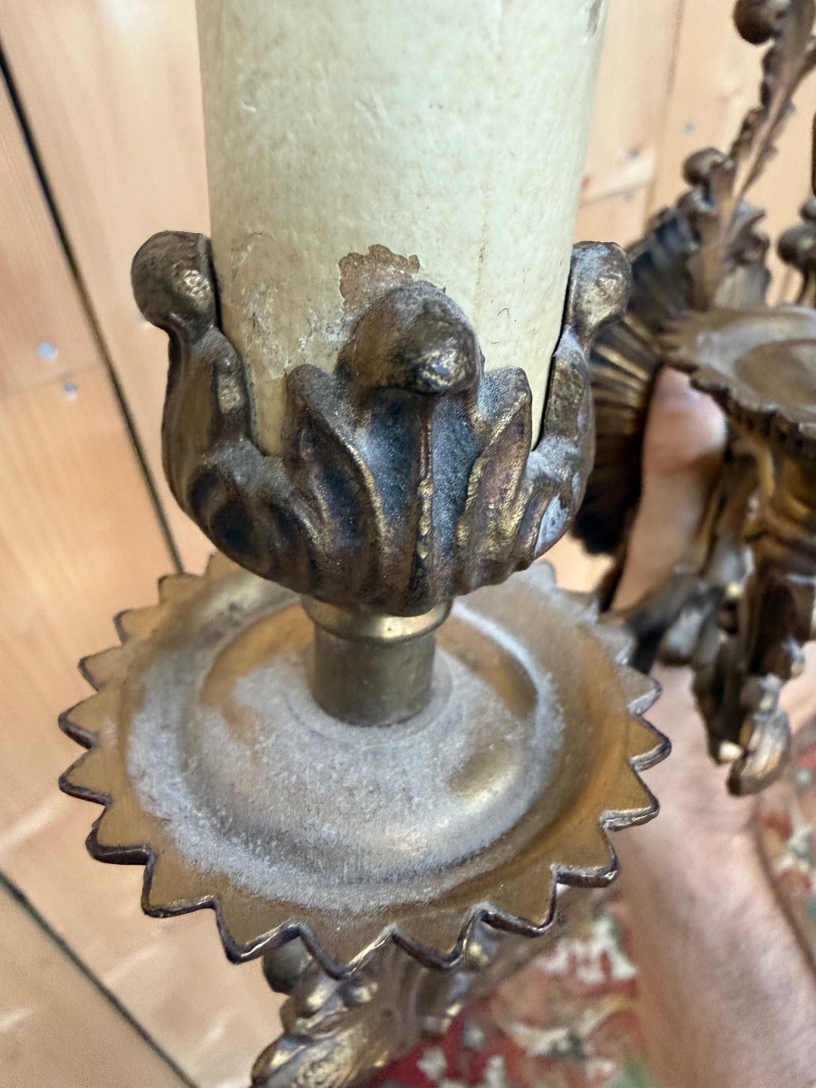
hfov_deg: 56.8
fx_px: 754
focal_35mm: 24
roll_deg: +2.9
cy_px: 544
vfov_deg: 71.6
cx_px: 408
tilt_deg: -42.6
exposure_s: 1/60
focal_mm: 2.22
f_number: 2.2
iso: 500
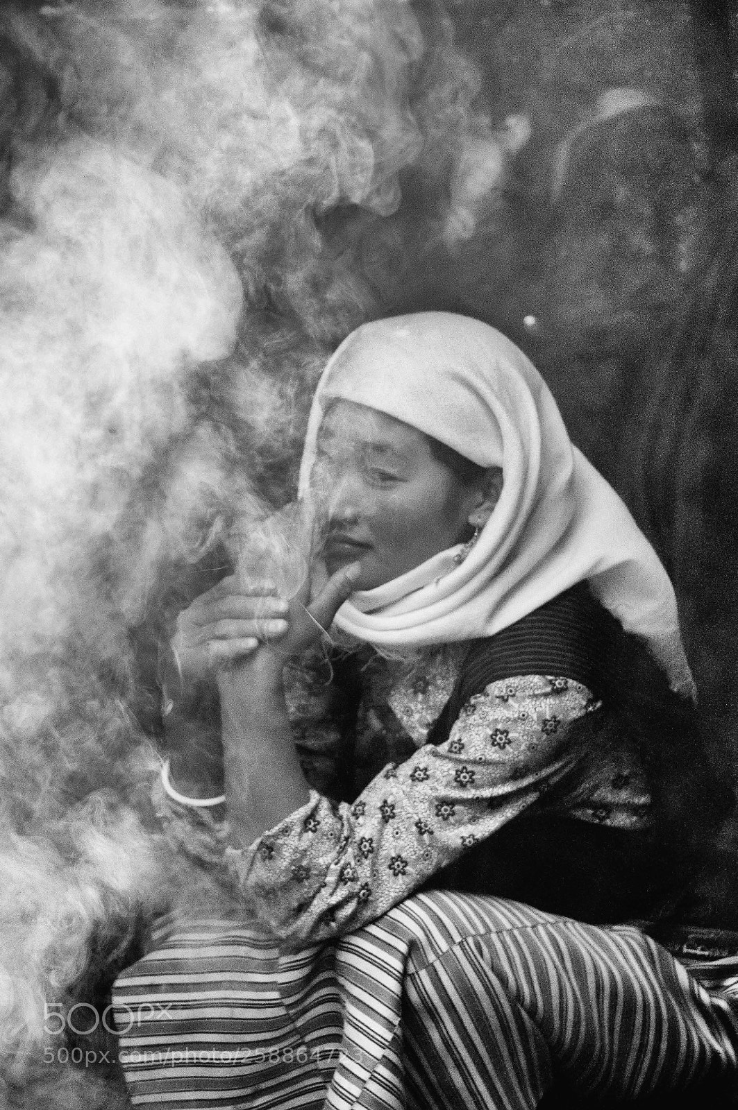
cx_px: 369
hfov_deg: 13.0
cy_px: 555
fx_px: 3236
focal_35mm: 105
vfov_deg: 19.5
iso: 4000
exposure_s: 1/1600
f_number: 5
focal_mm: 70
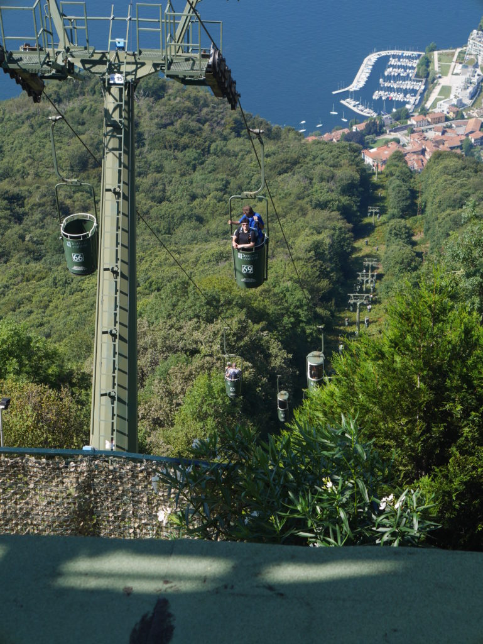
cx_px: 242
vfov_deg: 23.3
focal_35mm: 84
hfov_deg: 17.6
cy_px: 322
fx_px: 1561
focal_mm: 42
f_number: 8
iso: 200
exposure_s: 1/320
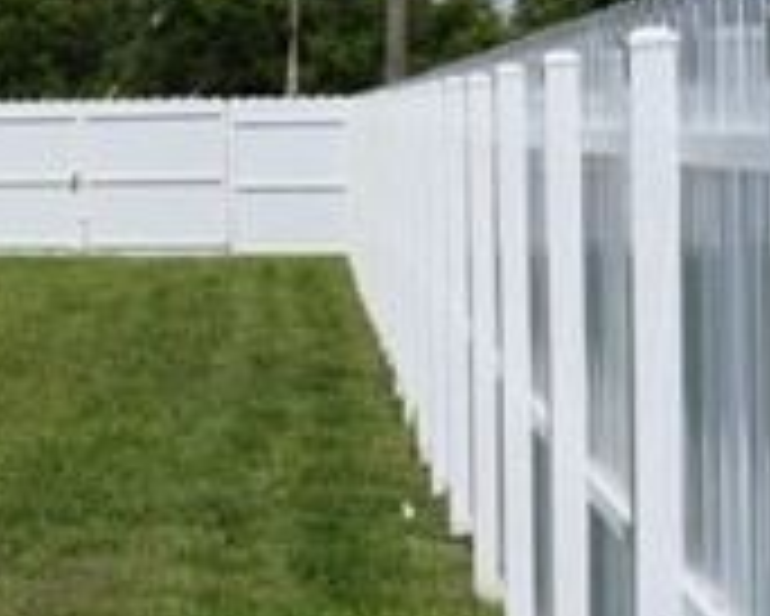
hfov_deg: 15.0
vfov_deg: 16.2
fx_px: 2166
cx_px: -905
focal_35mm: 95
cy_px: 193
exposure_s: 1/500
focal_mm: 16
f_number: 8
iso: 100
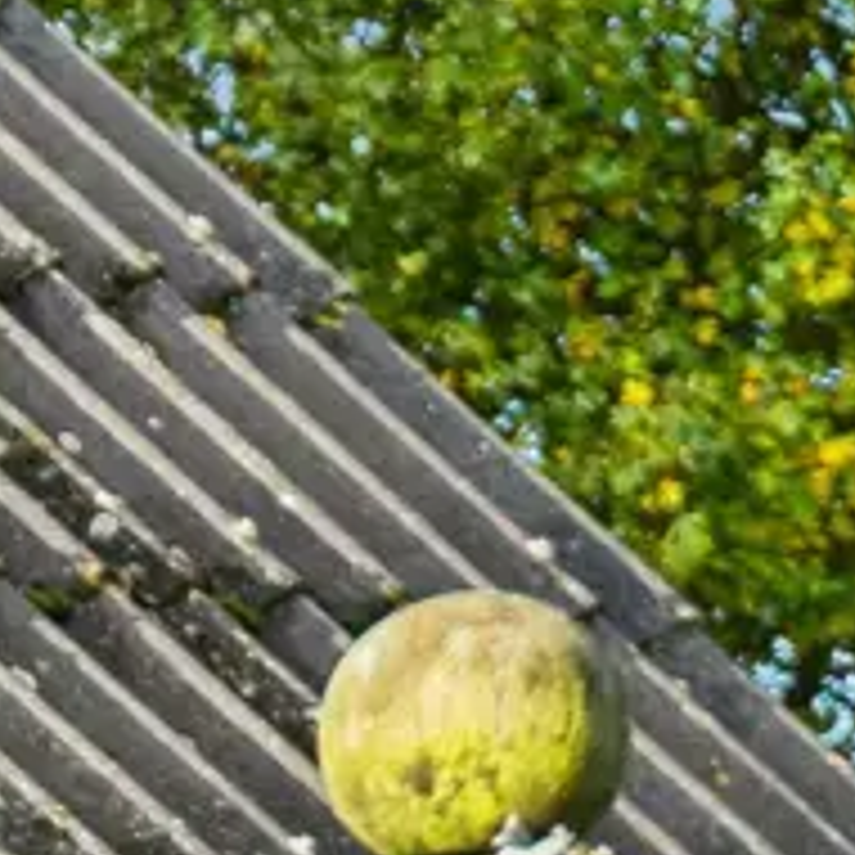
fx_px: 14363
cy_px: 1773
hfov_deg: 3.3
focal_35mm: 514
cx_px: -2061
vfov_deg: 3.4
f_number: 4
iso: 400
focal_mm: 40
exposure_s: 1/1000
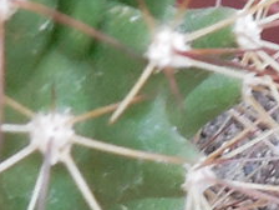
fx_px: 1781
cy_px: 354
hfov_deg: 8.9
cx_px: 234
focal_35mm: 221
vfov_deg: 6.6
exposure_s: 1/13
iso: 400
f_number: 3.6
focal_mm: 5.6
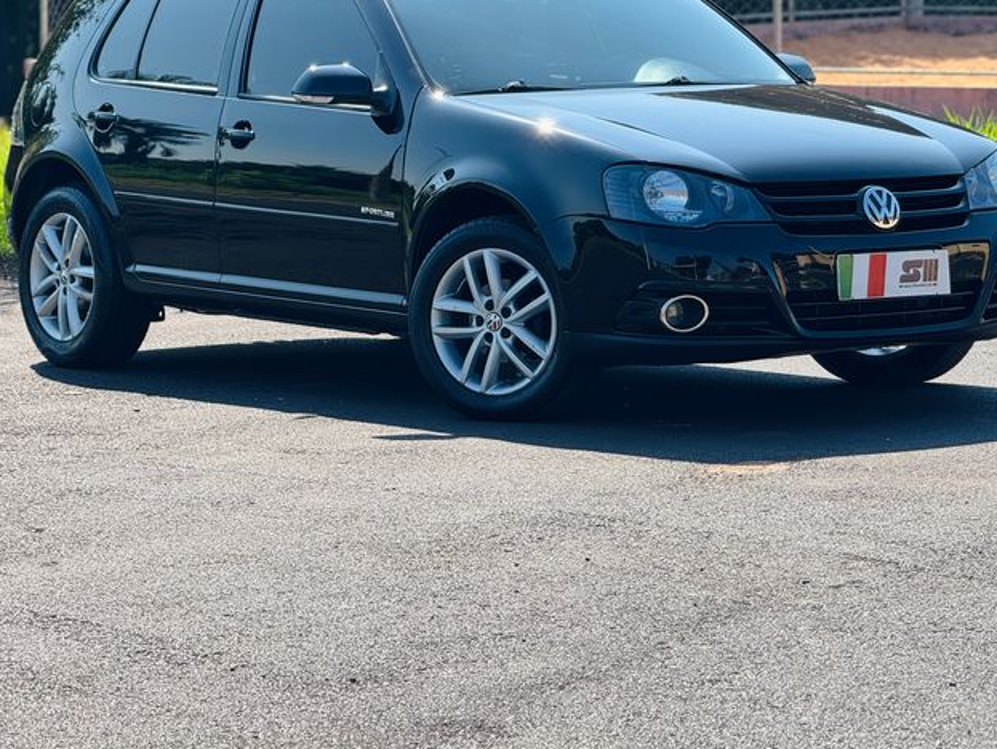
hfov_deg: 12.7
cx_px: 568
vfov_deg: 9.5
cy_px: 270
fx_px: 4496
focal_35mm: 156
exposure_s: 1/621
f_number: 2.8
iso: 50
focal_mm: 15.66
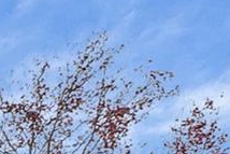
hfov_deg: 11.7
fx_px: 716
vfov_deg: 9.7
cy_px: 446
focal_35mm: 112
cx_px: -427
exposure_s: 1/320
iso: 200
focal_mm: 10
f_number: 8
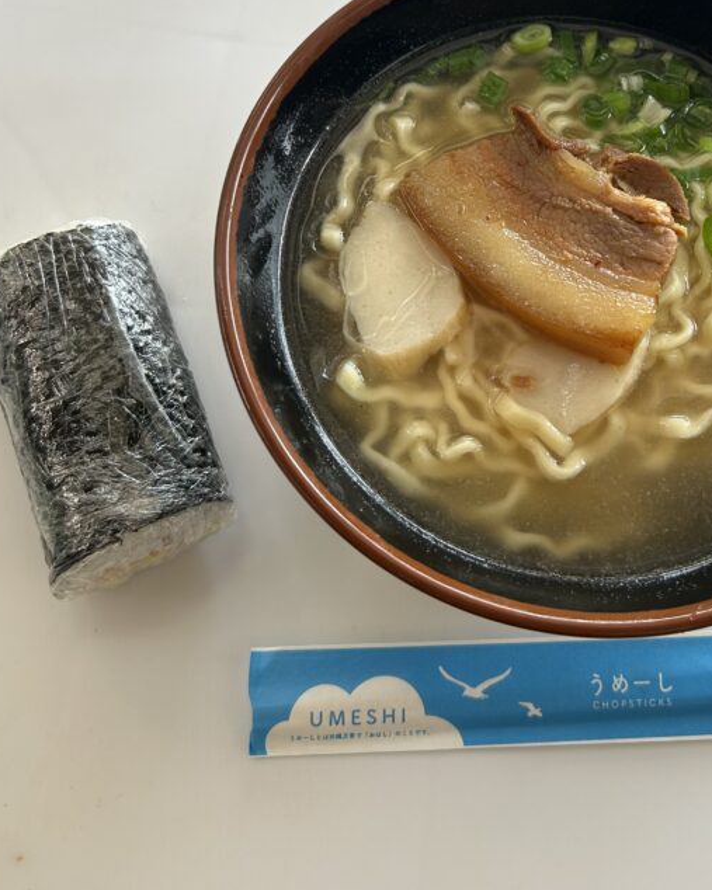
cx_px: 497
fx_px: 1080
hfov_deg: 36.0
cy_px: 197
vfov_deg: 43.0
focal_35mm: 41
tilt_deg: -62.6
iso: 40
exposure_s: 1/121
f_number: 1.5
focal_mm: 5.7
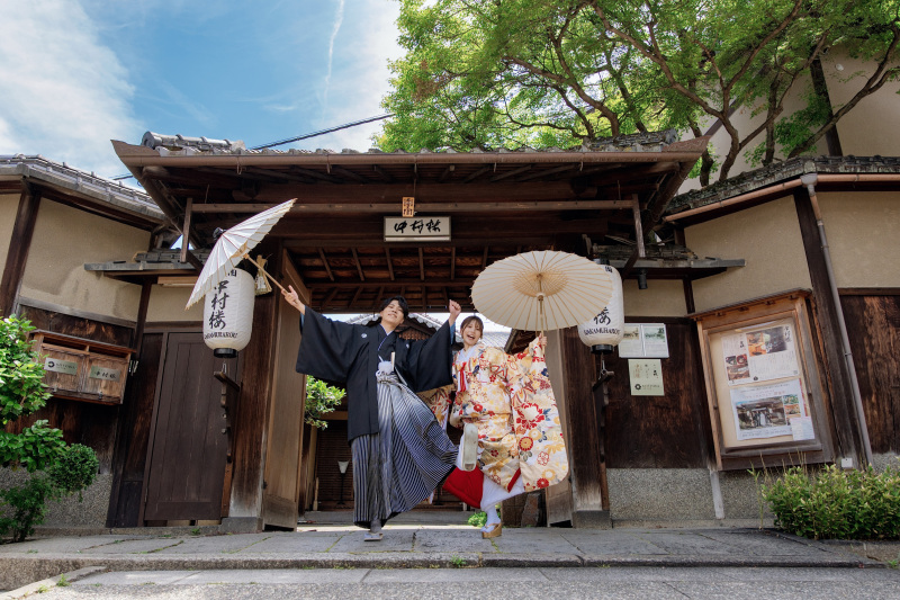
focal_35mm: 27
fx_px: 675
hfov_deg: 67.4
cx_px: 450
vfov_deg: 47.9
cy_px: 300
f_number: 4.5
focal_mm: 18
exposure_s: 1/800
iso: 400
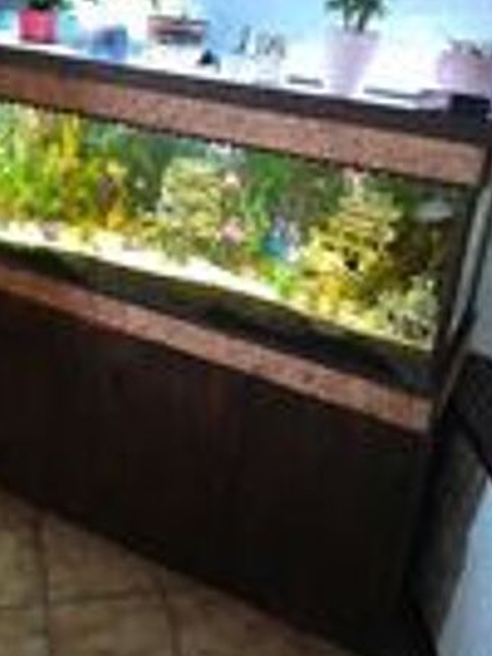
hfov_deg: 36.6
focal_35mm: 39
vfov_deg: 47.3
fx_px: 739
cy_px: 237
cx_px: 181
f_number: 1.8
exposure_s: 1/20
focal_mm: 3.98
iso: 800
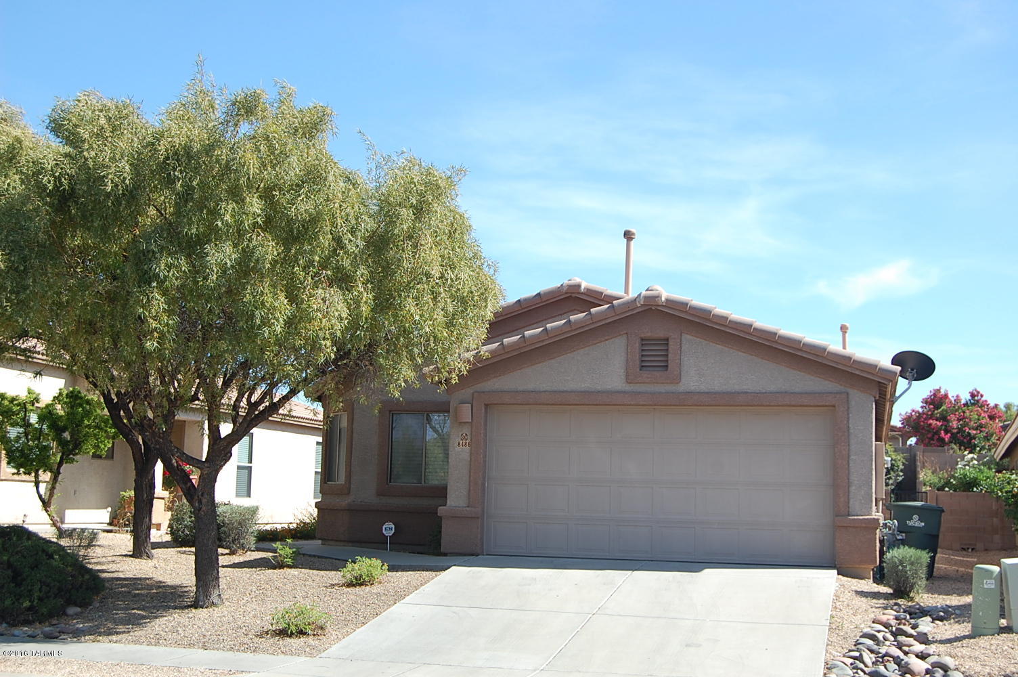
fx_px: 1314
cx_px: 509
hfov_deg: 42.4
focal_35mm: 46
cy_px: 338
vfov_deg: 28.9
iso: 200
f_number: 8
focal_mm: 31
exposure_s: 1/250
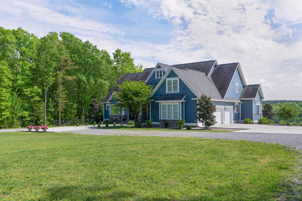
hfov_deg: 58.7
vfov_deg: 41.1
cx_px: 151
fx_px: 268
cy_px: 100
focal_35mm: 32
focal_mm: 32
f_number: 7.1
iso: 320
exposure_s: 1/500
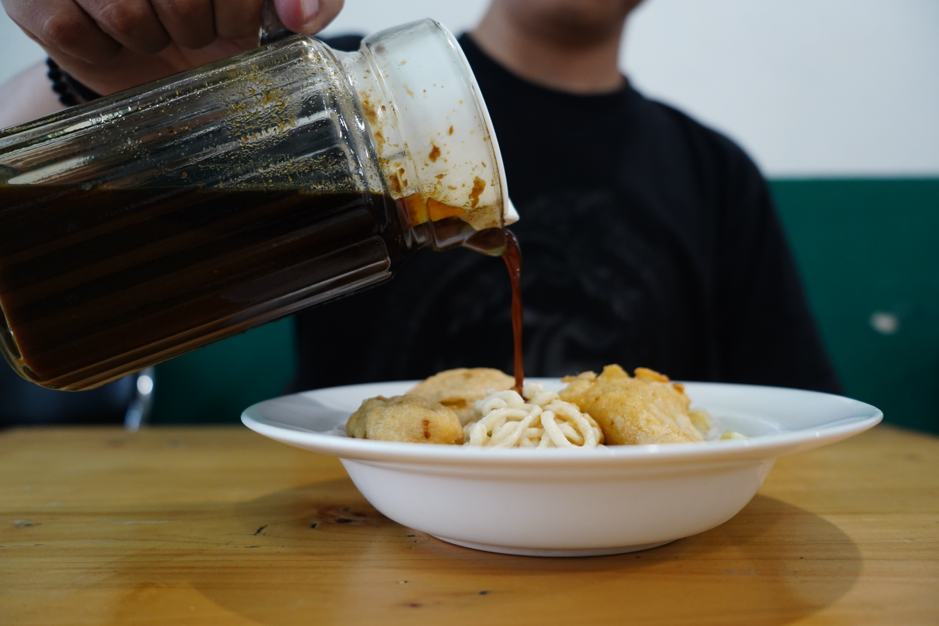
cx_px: 470
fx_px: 756
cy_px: 313
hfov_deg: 63.7
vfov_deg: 45.0
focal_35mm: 29
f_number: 4
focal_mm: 29
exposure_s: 1/100
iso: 2000
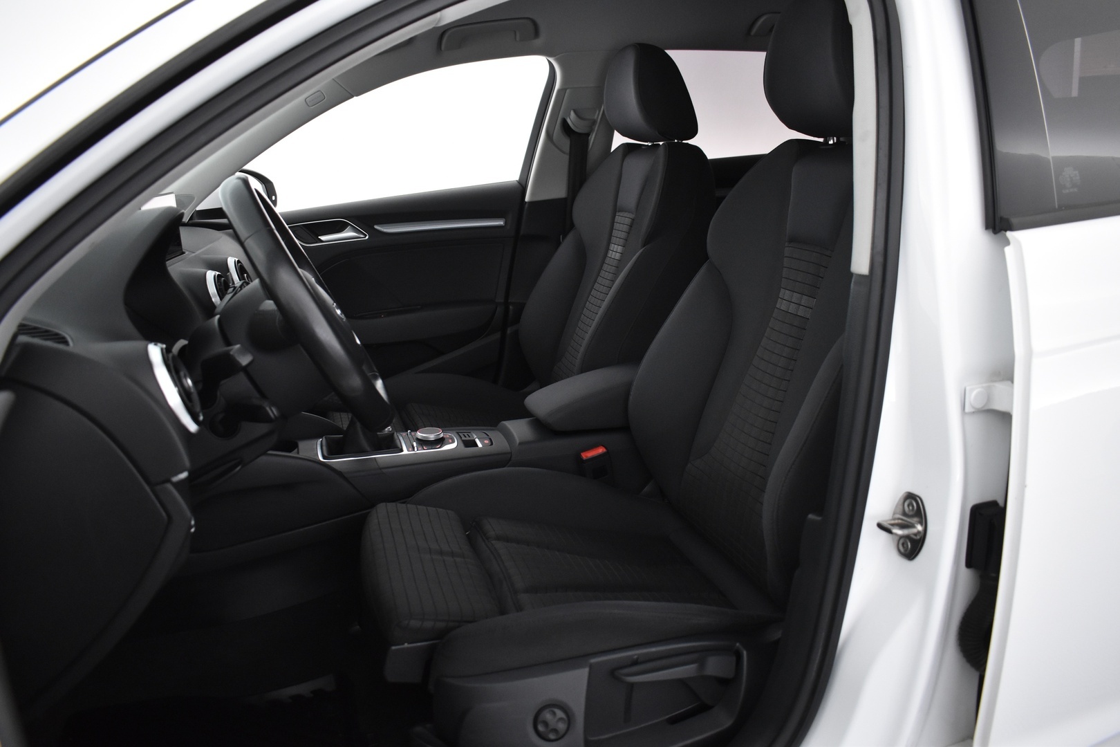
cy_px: 374
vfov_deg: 47.9
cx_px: 560
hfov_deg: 67.4
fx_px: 840
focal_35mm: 27
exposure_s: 1/30
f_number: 3.5
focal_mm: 18
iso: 1600
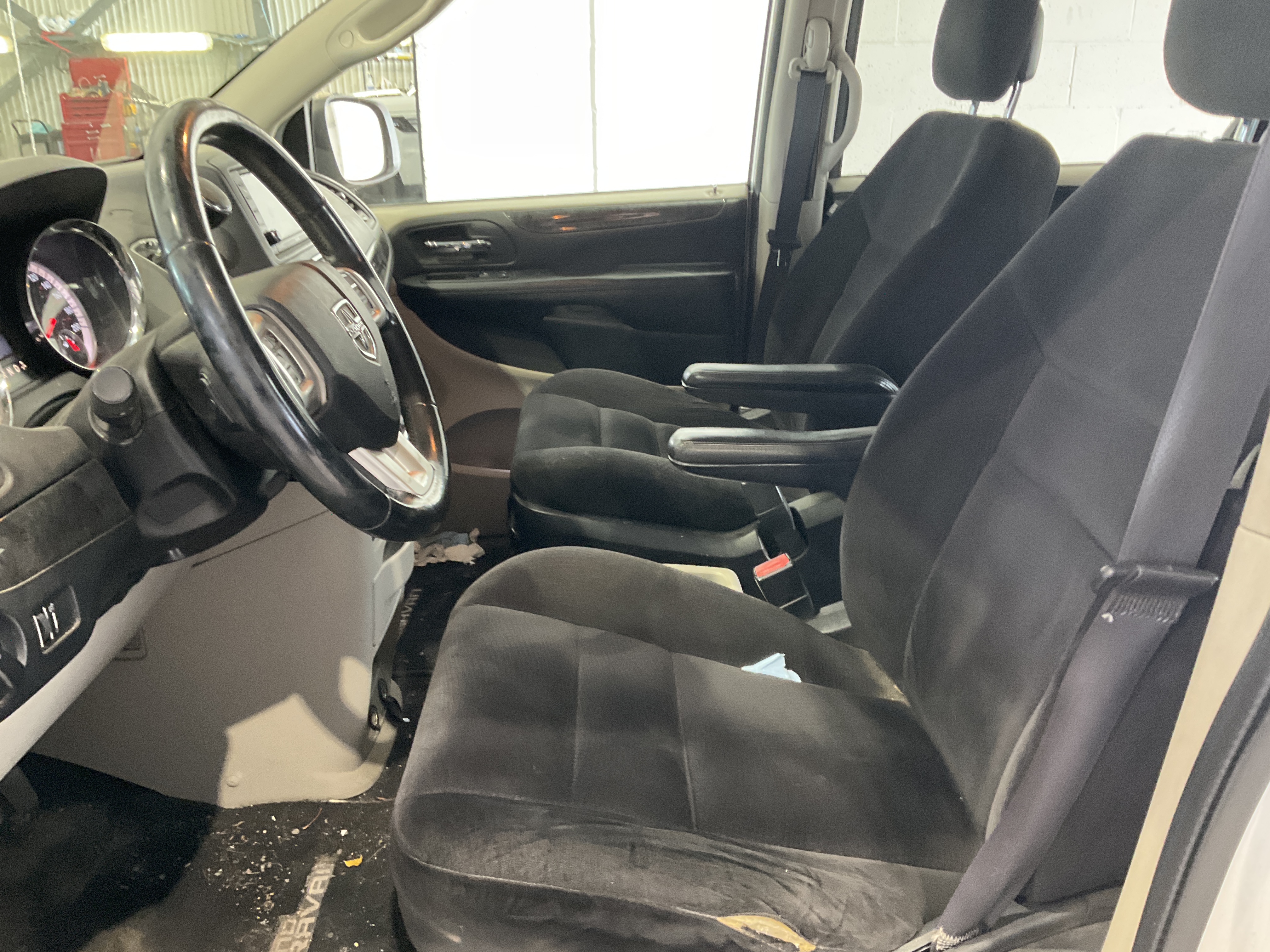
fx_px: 1064
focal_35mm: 29
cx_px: 635
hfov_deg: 61.7
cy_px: 476
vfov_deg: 48.2
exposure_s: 1/40
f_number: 1.8
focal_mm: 3
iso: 250
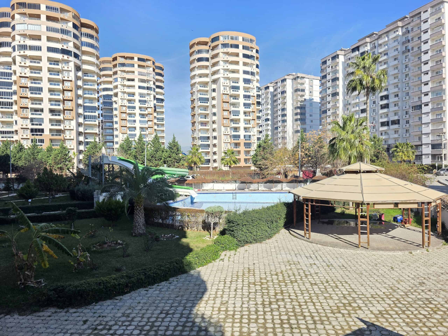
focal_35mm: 23
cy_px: 168
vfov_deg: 58.9
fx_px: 298
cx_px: 224
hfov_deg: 73.9
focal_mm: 6.3
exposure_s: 1/2693
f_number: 1.7
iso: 80
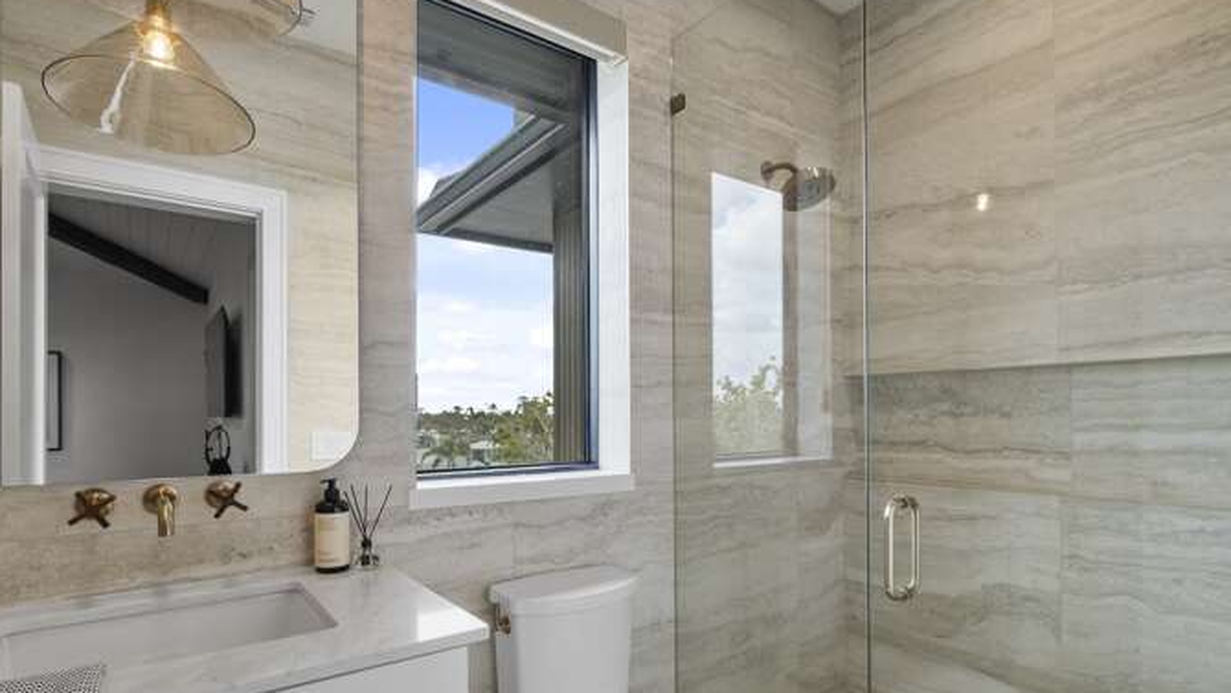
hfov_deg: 92.5
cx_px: 570
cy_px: 417
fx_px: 588
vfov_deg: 60.5
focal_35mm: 18
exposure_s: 1/60
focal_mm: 10
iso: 800
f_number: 6.4
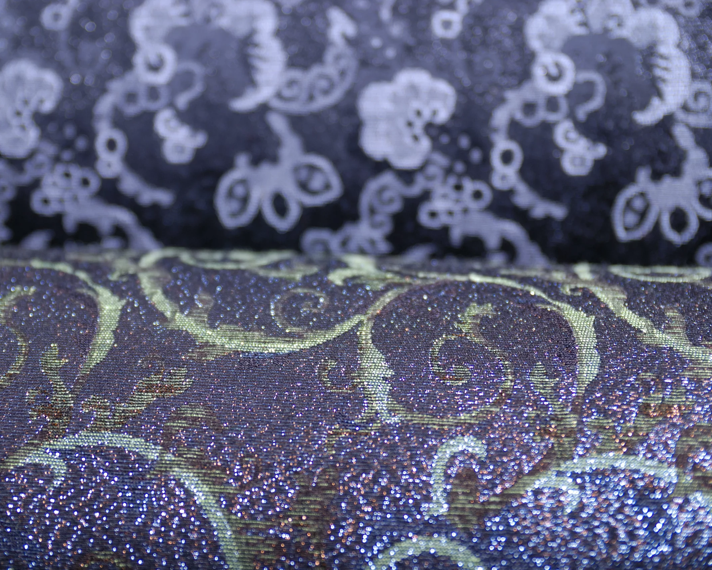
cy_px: 285
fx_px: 1644
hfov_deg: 24.4
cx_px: 293
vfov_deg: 19.7
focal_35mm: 78
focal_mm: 46
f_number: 3.2
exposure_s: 1/200
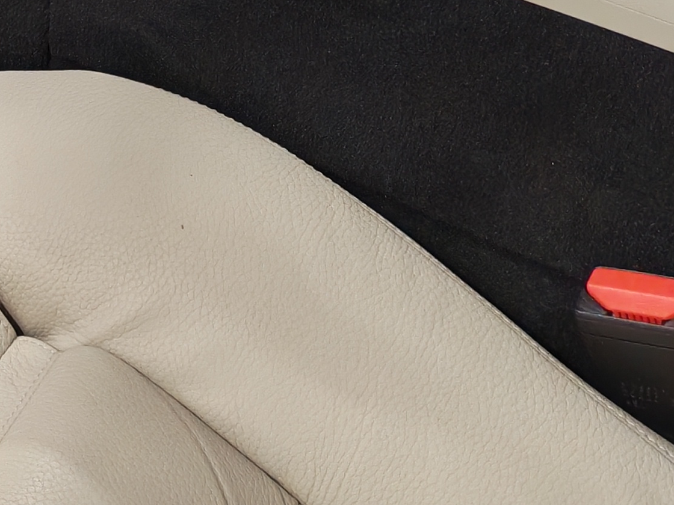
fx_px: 2278
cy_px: -368
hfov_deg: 15.5
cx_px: -336
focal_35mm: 117
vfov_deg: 11.8
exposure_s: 1/50
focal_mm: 6.12
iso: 1000
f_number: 1.9
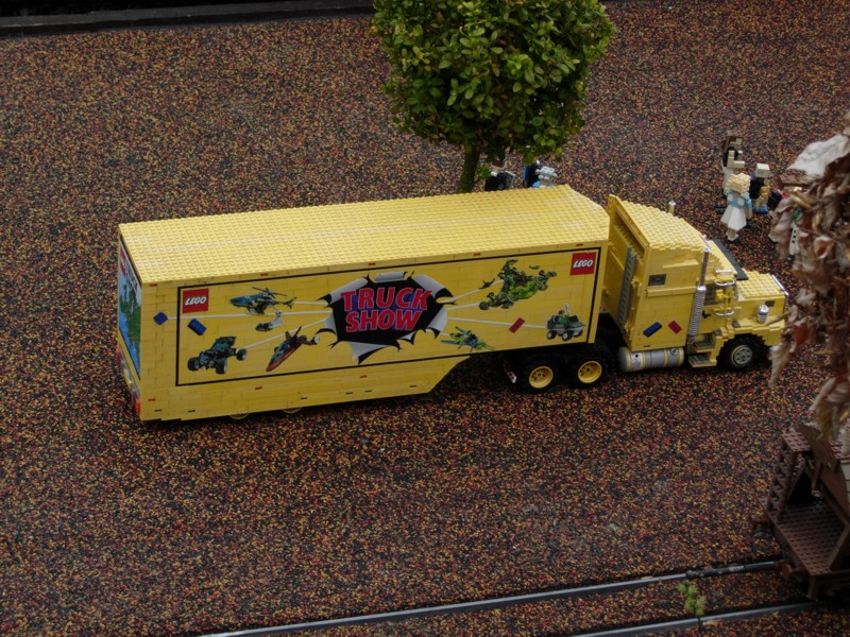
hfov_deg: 17.4
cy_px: 318
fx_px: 2775
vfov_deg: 13.1
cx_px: 425
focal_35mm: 113
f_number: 4.9
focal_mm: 23.4
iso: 64
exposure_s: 1/242
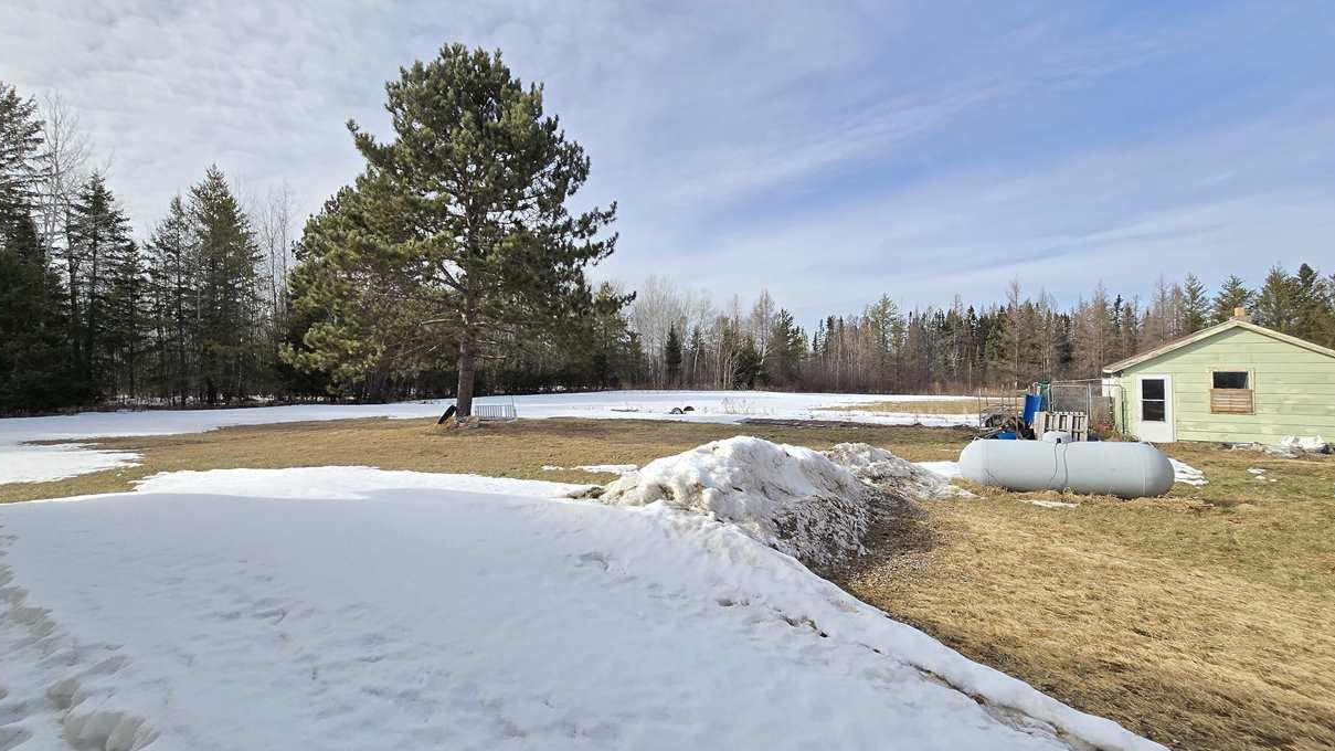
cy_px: 353
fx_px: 531
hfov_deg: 103.0
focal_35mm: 15
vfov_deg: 70.5
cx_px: 645
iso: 50
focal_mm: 2.2
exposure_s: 1/2005
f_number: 2.2
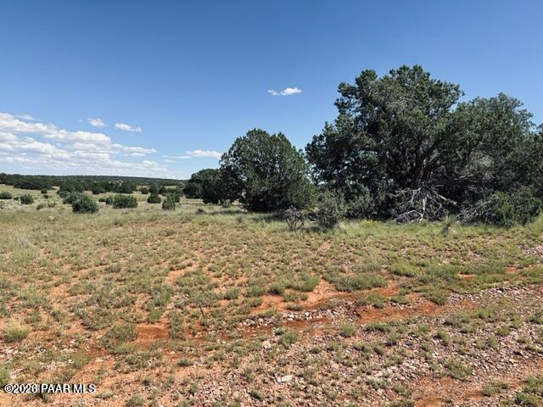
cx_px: 272
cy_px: 204
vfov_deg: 56.8
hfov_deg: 71.6
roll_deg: -2.4
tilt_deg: -2.4
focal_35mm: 24
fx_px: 376
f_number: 1.78
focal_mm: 6.86
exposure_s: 1/3472
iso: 80
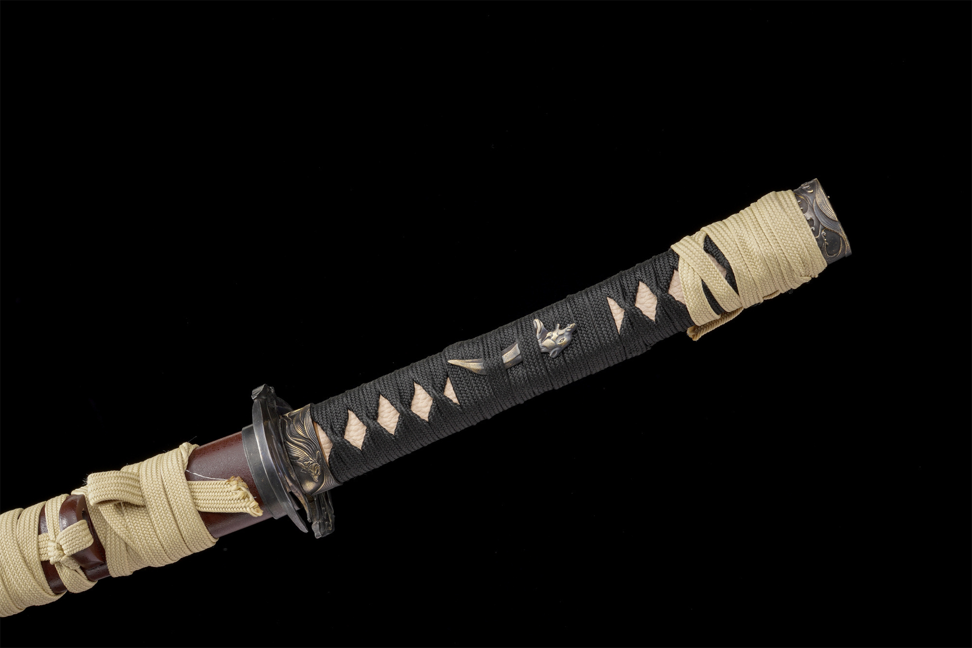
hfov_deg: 30.7
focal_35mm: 66
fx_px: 1770
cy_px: 324
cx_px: 486
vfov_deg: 20.7
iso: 100
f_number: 10
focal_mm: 43.7
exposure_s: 1/160
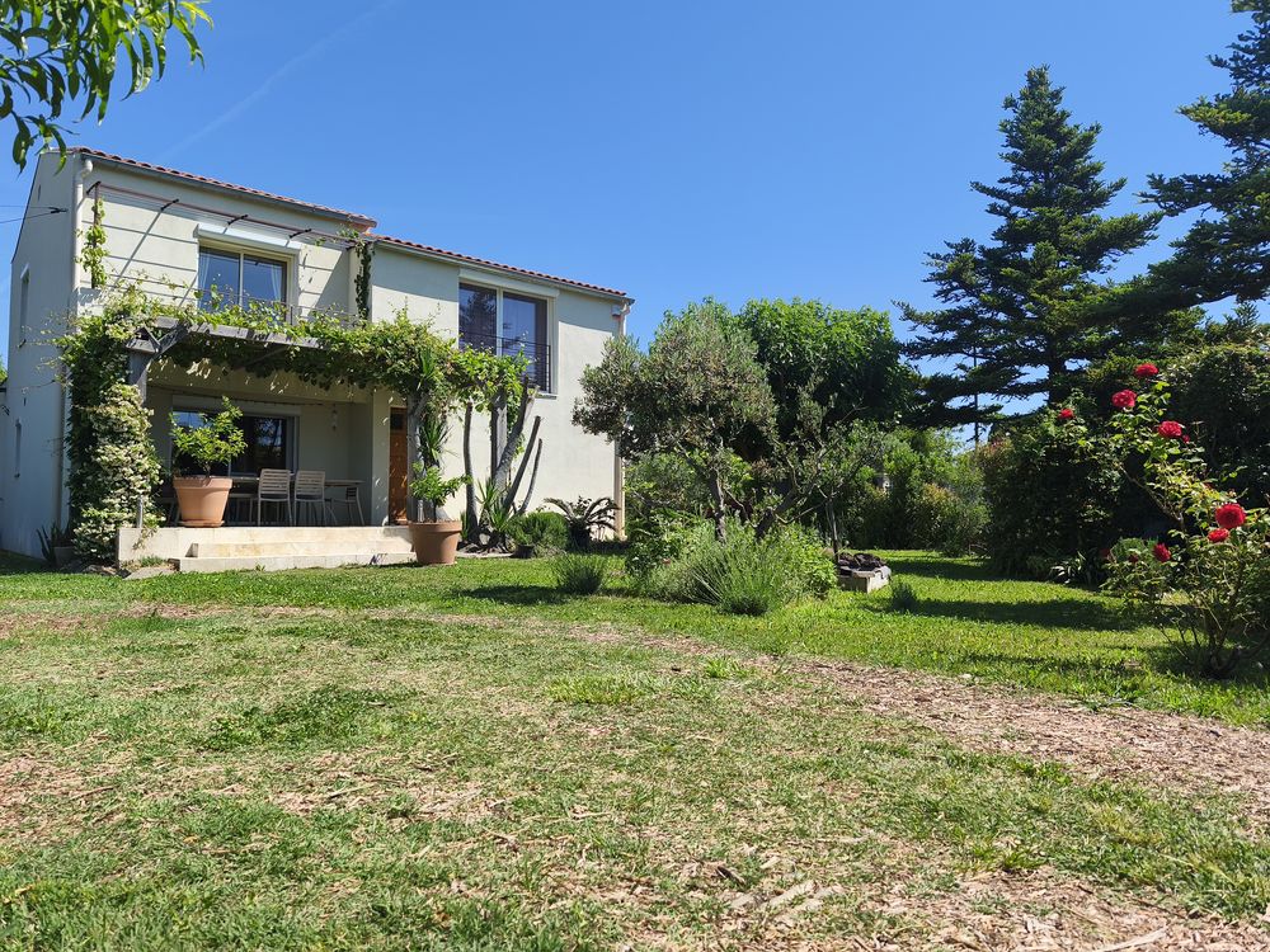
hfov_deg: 73.9
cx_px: 635
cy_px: 476
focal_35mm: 23
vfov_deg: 58.9
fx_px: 844
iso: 50
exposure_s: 1/739
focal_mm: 6.18
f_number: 1.65
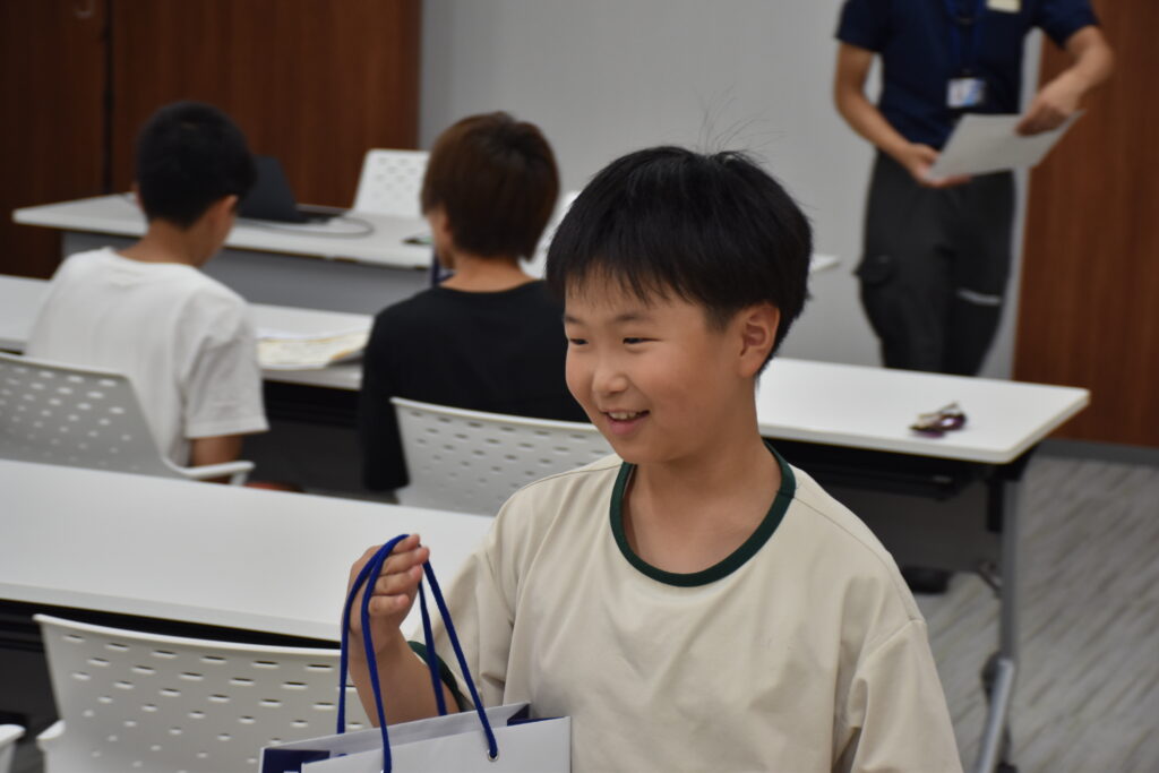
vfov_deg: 15.2
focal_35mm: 90
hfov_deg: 22.6
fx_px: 2898
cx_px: 580
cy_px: 386
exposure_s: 1/100
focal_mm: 60
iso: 450
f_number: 5
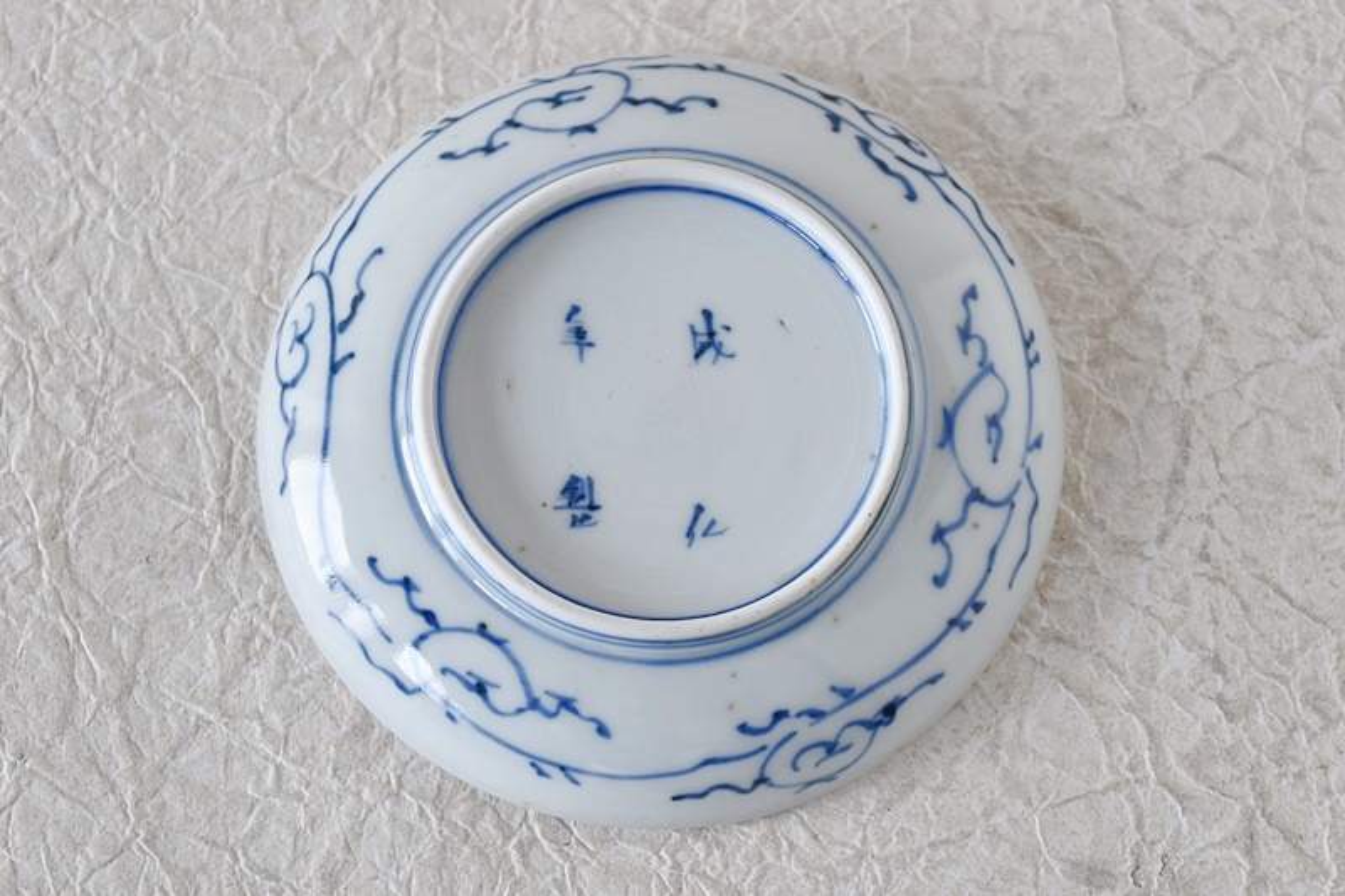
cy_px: 448
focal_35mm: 82
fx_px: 3081
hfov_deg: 24.6
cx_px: 672
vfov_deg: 16.5
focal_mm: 55
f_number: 5.6
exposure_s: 1/15
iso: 400
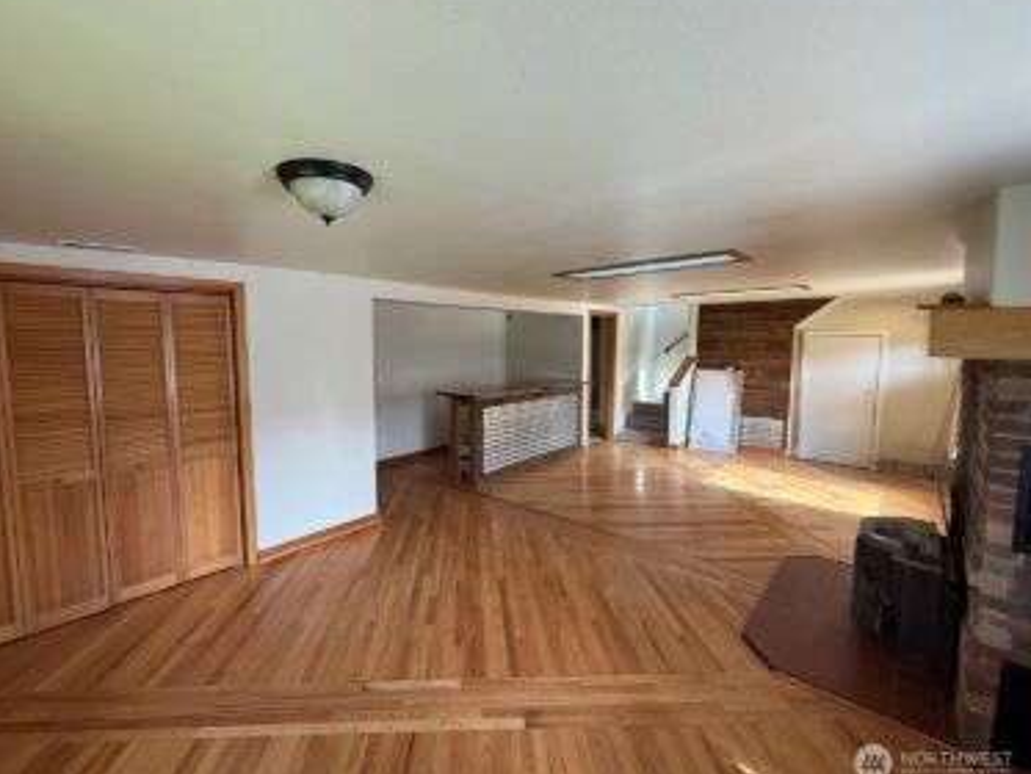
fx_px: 447
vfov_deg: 81.8
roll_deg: -0.2
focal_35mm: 15
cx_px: 481
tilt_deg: -3.9
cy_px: 376
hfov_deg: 98.0
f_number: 2.2
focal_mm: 2.22
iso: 125
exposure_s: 1/99
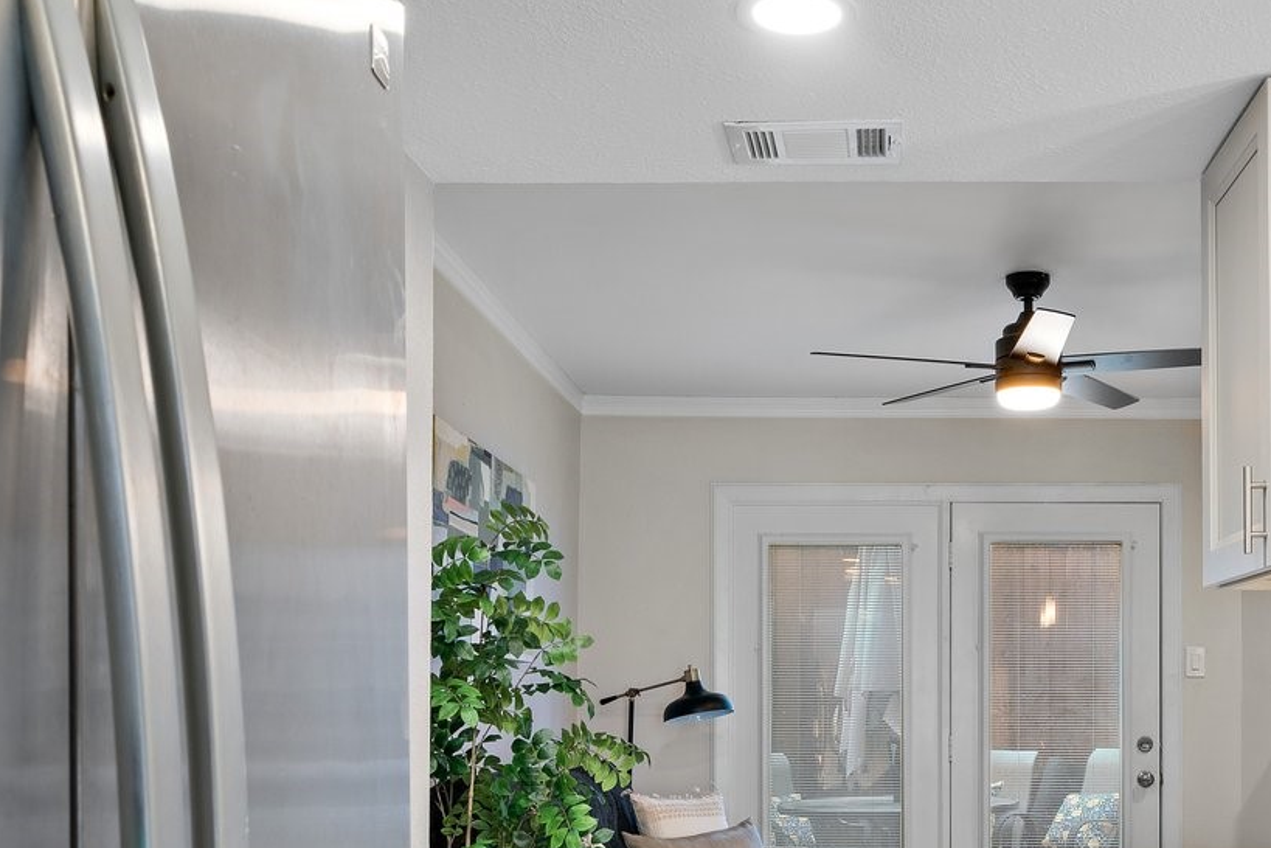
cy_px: 732
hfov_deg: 47.4
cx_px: 885
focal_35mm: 40
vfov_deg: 32.1
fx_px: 1412
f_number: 9
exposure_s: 1/1.67
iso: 250
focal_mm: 16
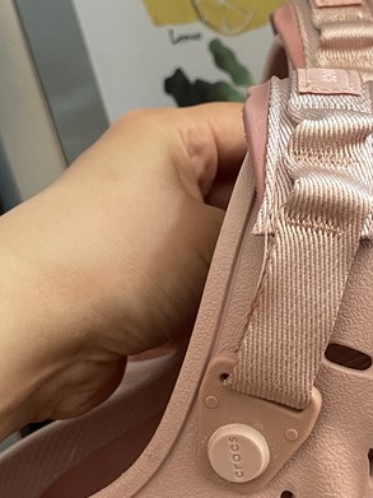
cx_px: 365
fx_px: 1021
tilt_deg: -20.1
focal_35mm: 71
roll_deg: +12.1
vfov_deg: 27.3
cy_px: 184
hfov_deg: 20.1
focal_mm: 4.2
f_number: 1.6
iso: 320
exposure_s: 1/60
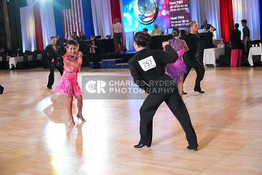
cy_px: 88
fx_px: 408
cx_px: 131
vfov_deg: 24.2
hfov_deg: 35.6
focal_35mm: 56
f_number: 4
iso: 4000
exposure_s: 1/500
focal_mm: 56
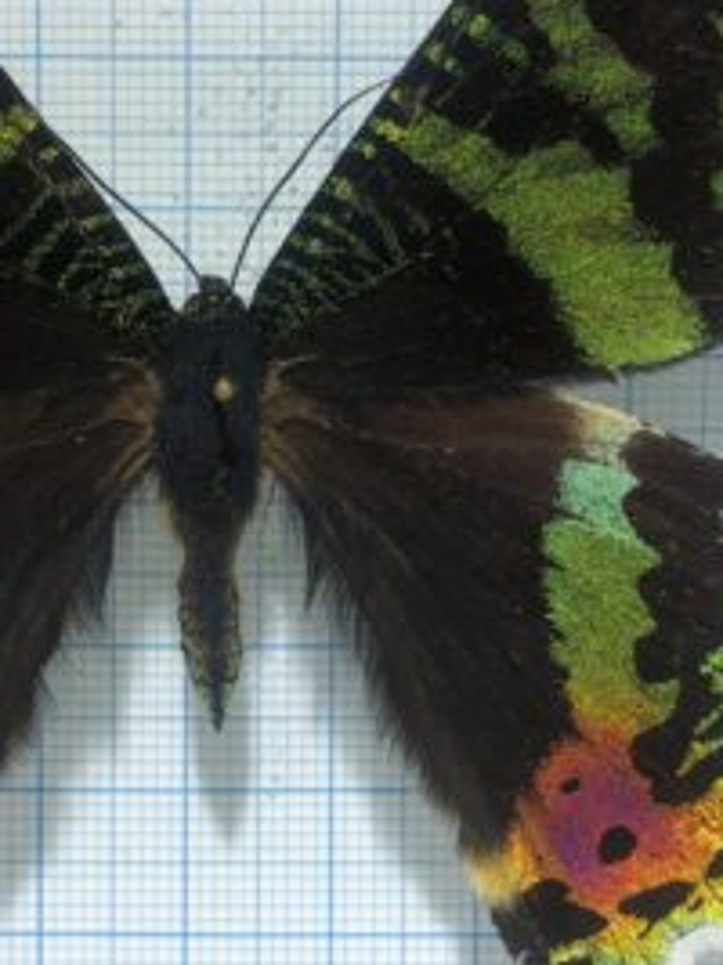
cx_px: 195
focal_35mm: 42
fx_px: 1171
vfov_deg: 44.6
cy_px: 390
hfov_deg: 33.7
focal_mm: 3.99
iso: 20
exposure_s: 1/390
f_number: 1.8
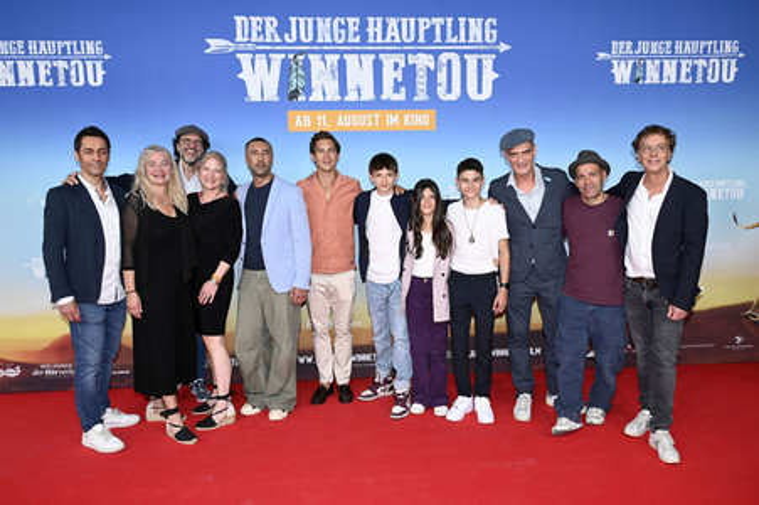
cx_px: 380
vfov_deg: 42.9
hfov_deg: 61.1
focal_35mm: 30
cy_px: 252
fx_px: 643
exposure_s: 1/160
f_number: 6.3
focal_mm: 30.5
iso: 640
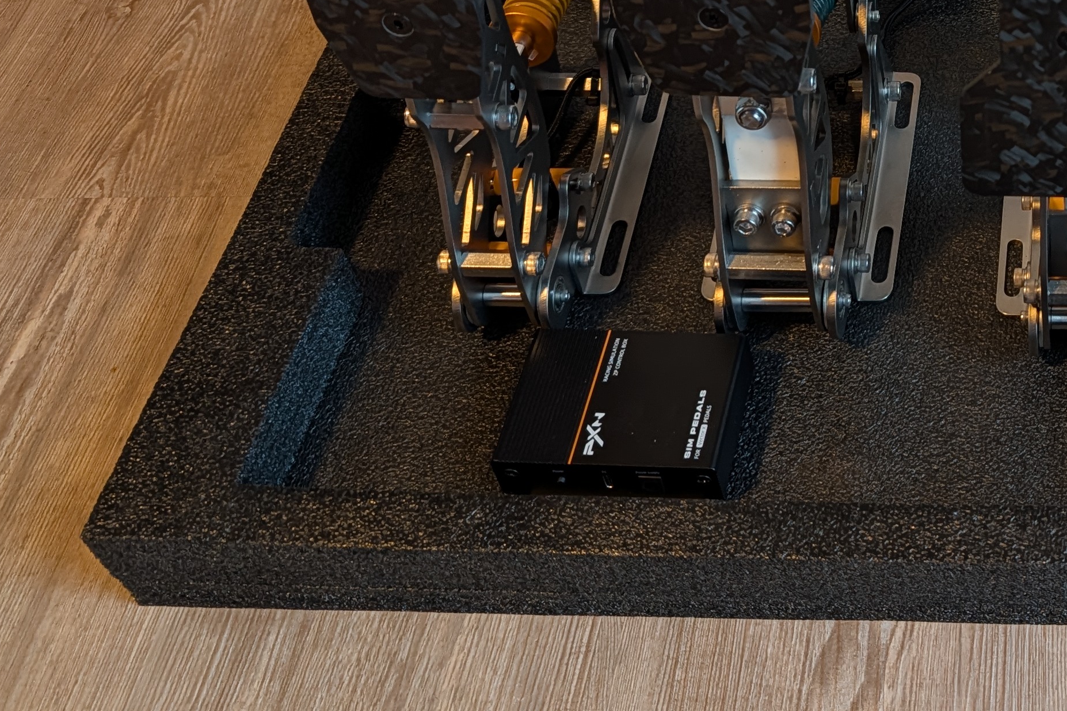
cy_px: -34
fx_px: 1630
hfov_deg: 32.6
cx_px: 1119
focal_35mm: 55
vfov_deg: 23.4
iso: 189
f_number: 1.68
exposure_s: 1/24.9
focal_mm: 6.9
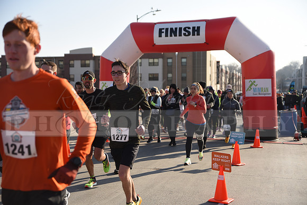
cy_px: 102
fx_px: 444
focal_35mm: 52
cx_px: 154
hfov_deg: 38.2
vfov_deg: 26.0
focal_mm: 52
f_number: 2.8
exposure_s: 1/1250
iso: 100
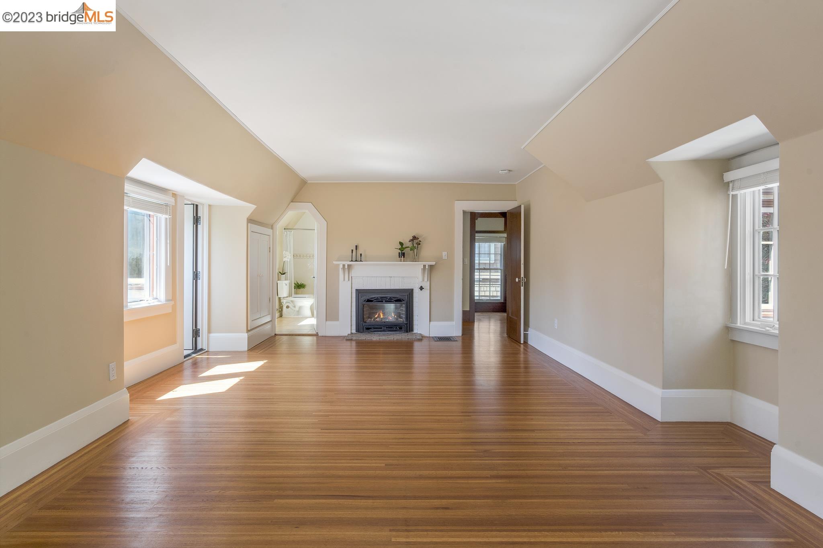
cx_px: 412
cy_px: 274
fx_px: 457
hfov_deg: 84.0
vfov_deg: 61.9
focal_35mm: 20
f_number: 9
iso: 250
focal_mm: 20
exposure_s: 1/20
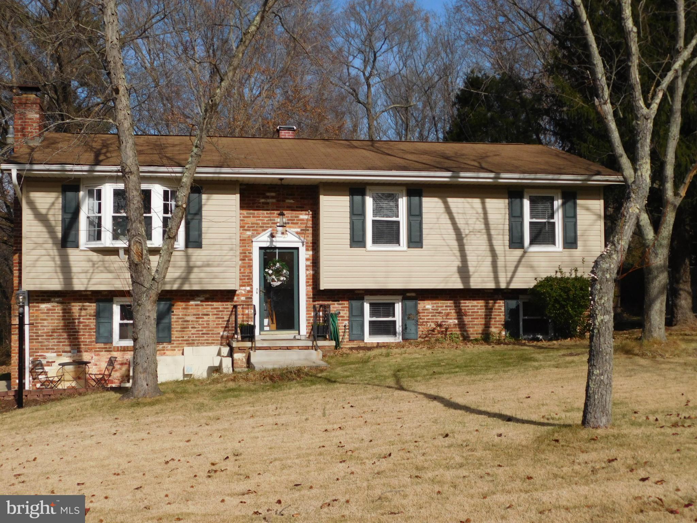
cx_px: 348
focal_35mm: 45
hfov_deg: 42.1
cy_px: 262
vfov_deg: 32.2
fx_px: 906
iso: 125
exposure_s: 1/500
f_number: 7.4
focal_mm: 8
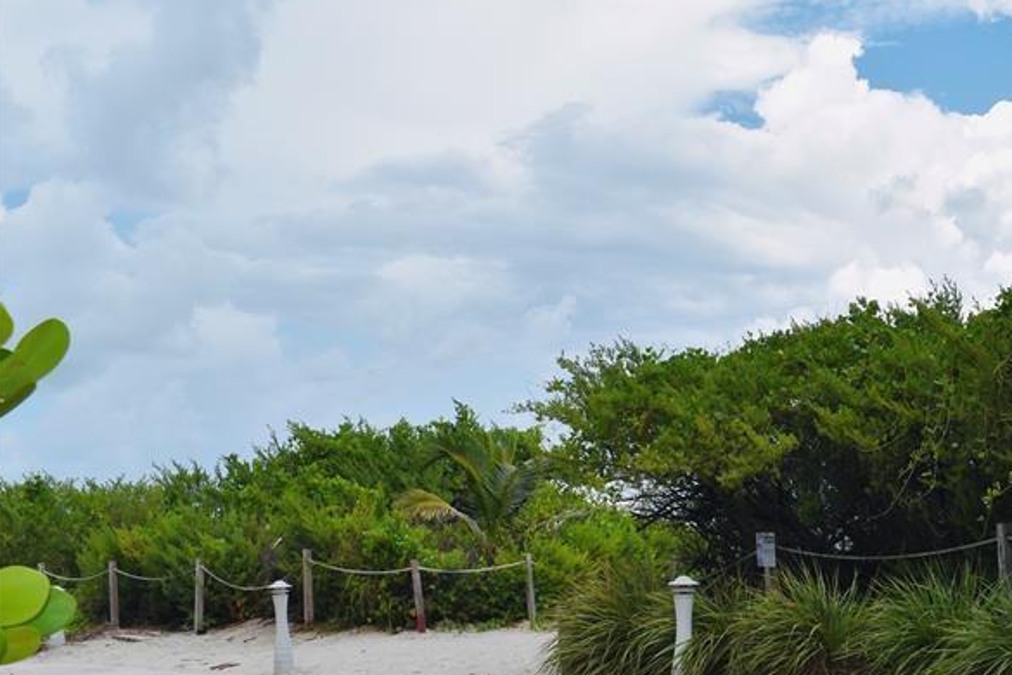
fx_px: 1992
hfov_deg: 27.6
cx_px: 881
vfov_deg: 19.0
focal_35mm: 71
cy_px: 543
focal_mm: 27
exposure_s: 1/200
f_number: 9
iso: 100
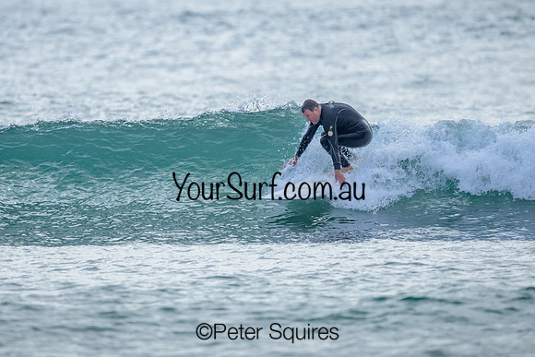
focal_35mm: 1100
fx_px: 16351
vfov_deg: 1.3
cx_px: 239
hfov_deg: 1.9
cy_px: 134
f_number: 6.3
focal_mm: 800
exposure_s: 1/2000
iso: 560
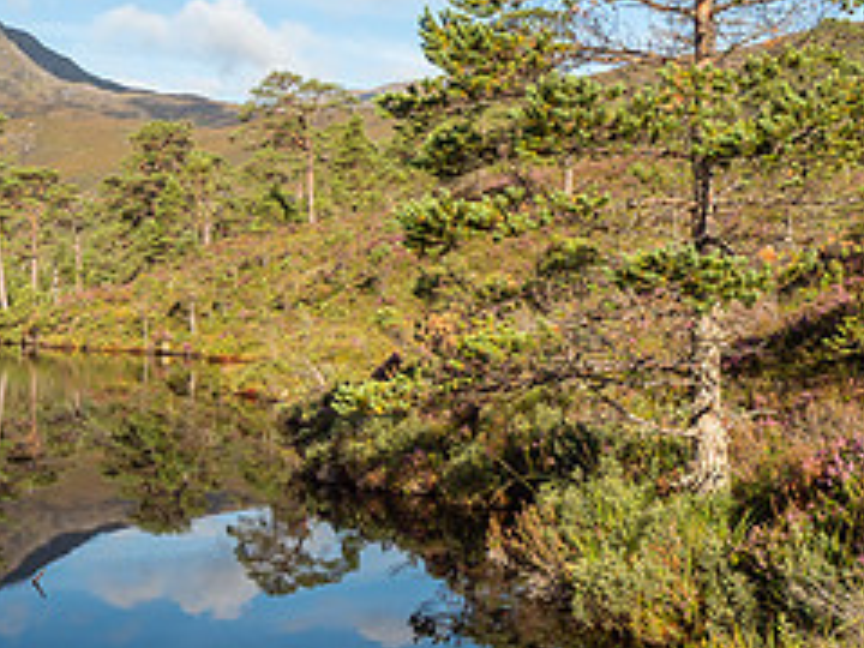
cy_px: 337
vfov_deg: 25.2
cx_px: -43
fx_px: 1448
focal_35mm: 58
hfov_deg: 30.4
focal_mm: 12
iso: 200
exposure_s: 1/160
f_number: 7.1
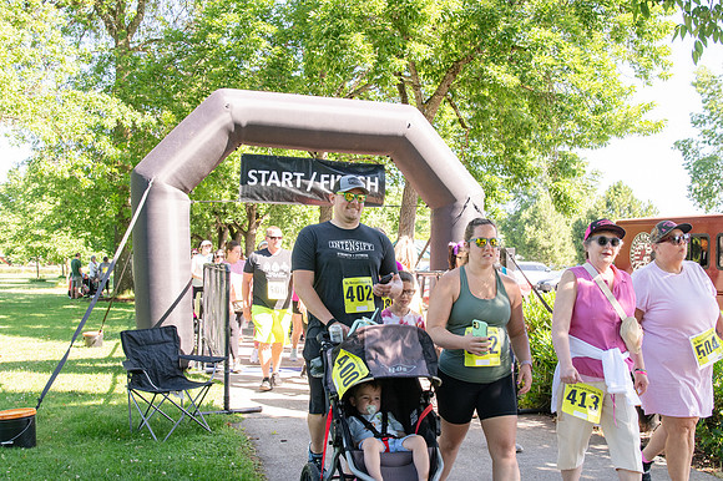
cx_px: 362
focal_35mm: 36
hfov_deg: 53.2
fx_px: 723
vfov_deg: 36.8
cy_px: 240
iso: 500
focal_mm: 24
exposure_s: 1/400
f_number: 4.5
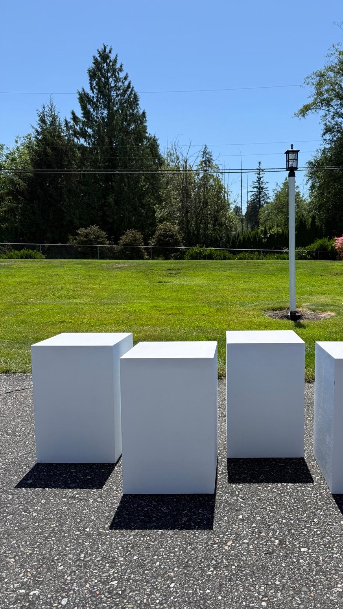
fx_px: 436
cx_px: 234
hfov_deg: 42.2
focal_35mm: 27
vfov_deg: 69.8
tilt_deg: -9.7
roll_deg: +0.5
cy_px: 313
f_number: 1.78
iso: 80
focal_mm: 6.76
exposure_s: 1/4975
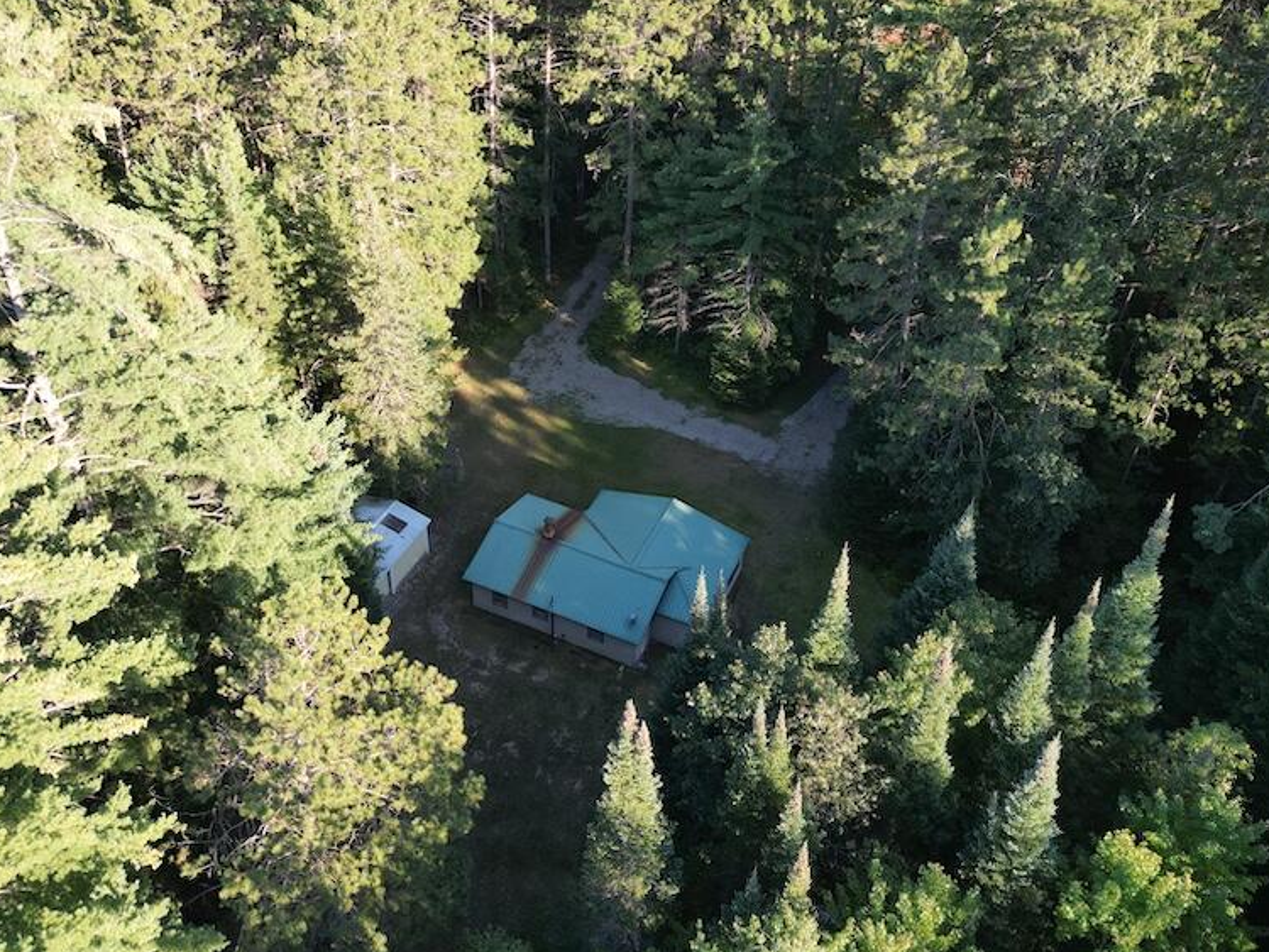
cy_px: 401
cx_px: 569
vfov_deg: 44.0
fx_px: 1173
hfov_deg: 56.7
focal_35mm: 32
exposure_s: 1/500
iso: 100
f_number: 1.7
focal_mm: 6.72
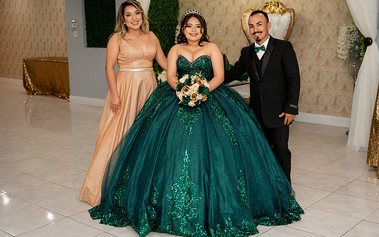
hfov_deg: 41.8
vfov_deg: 26.8
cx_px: 196
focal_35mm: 48
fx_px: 496
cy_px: 106
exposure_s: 1/250
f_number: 2.8
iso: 800
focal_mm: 45
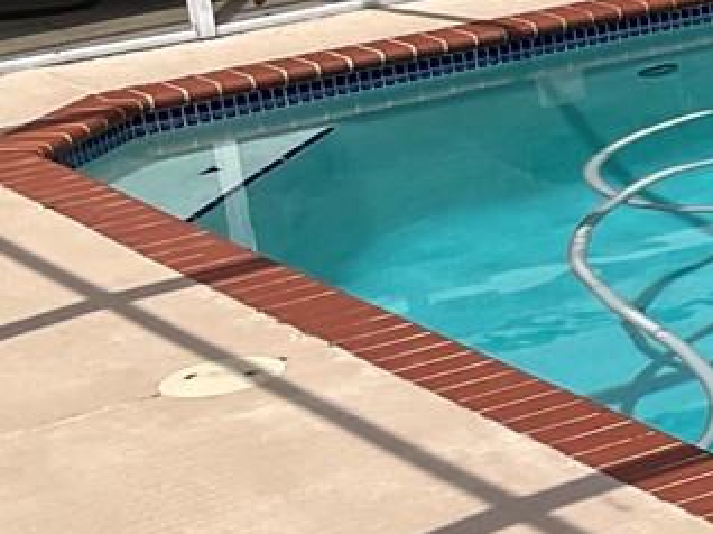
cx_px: 1543
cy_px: 269
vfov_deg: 10.1
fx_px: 3005
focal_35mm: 146
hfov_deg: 11.7
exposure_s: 1/2058
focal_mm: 3
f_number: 1.8
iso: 16
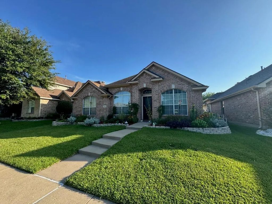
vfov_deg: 85.7
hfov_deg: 102.1
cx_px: 136
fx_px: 110
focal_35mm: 14
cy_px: 102
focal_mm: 2.22
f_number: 2.2
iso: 40
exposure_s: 1/515
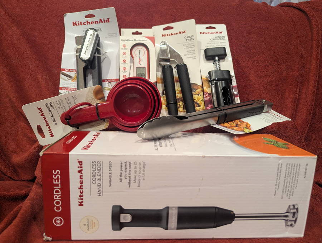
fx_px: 224
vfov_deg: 57.0
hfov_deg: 71.5
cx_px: 161
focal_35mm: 24
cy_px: 122
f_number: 1.85
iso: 267
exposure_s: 1/24
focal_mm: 6.81
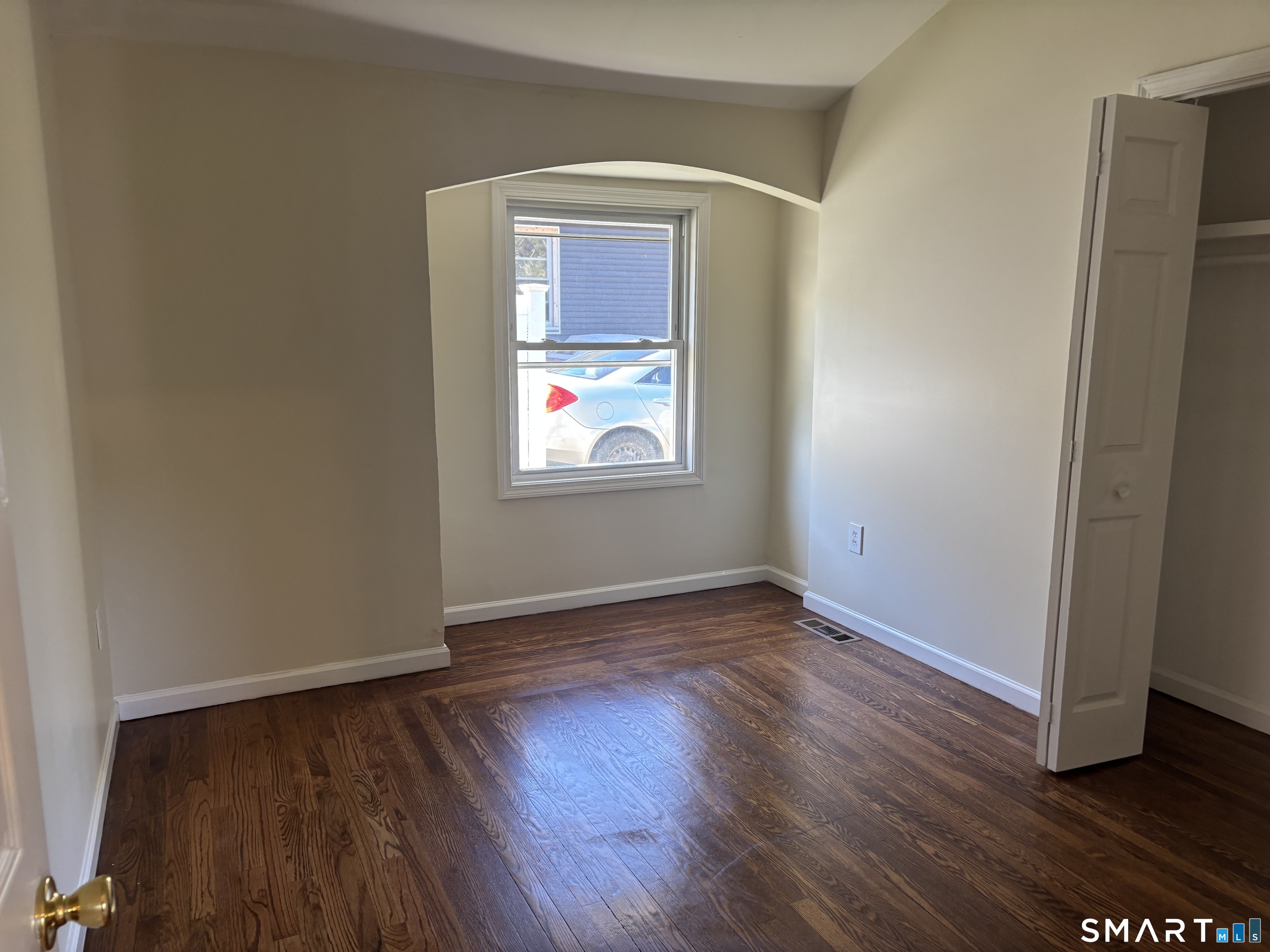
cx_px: 635
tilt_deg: -10.4
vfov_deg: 53.1
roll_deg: -1.3
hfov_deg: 67.3
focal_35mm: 26
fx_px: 954
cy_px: 476
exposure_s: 1/120
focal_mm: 5.96
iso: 100
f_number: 1.6
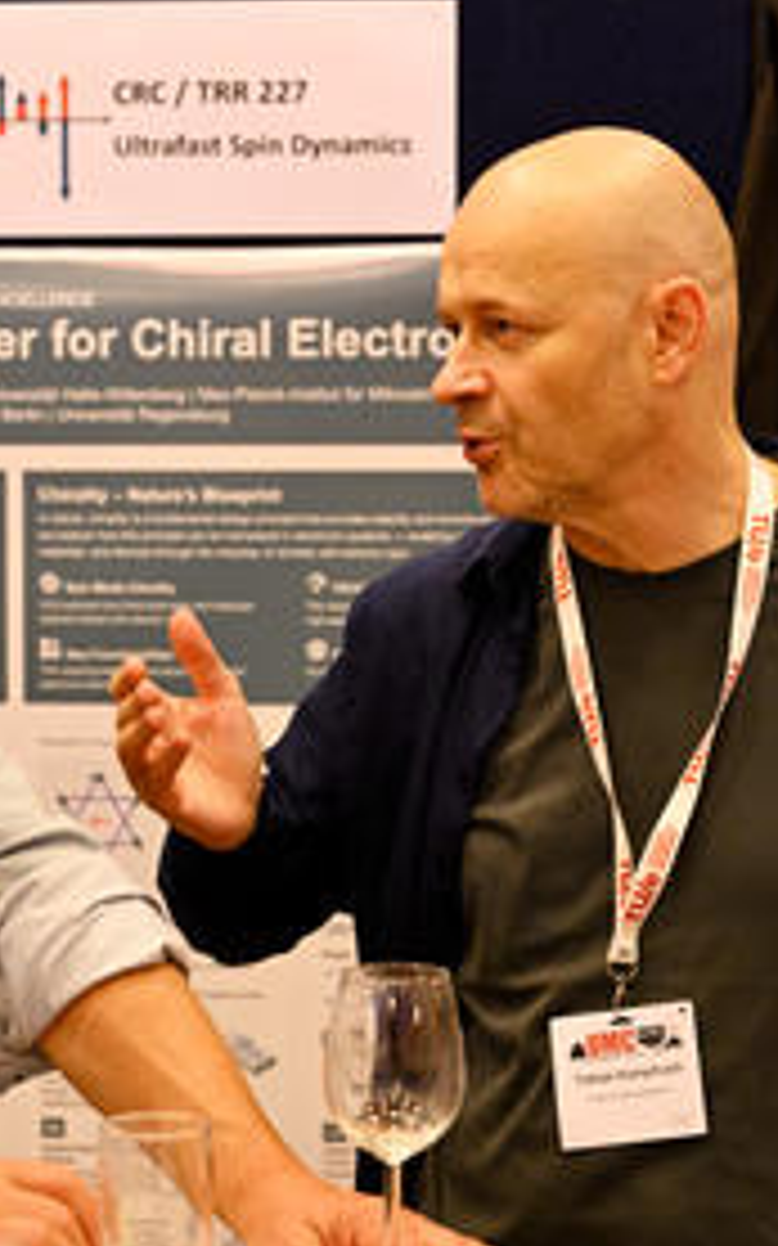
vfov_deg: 19.8
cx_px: 328
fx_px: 3564
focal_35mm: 105
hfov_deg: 12.5
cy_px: 560
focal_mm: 57
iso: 5000
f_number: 4
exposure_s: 1/200
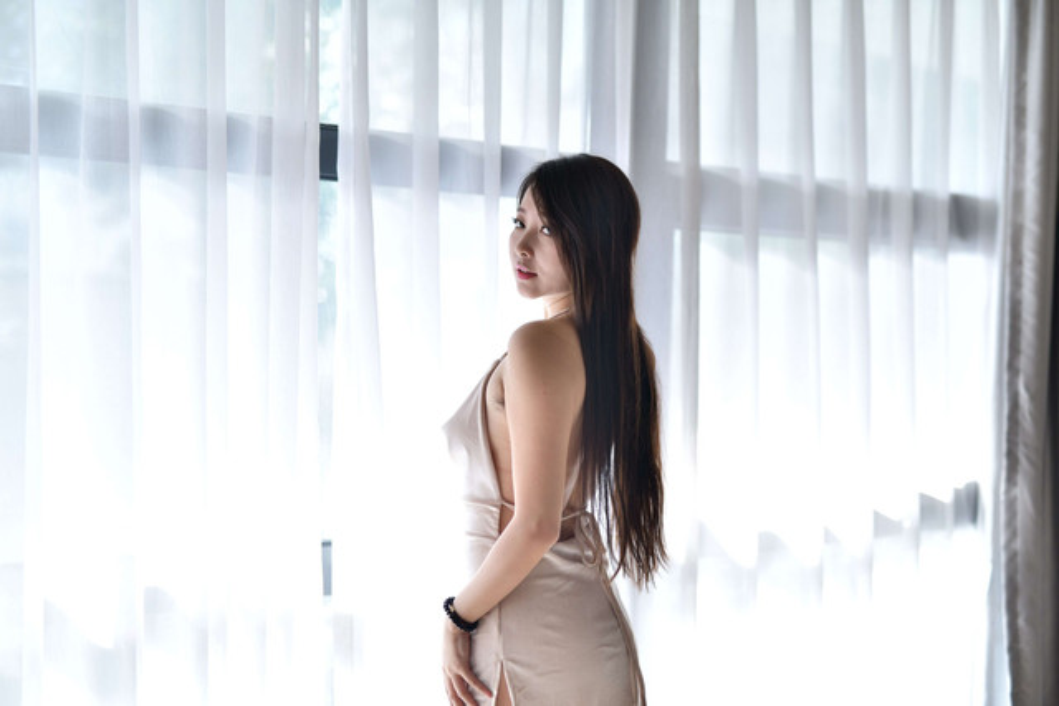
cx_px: 530
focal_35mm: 50
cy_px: 353
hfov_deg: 39.6
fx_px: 1471
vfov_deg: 27.0
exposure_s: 1/200
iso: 250
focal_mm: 50
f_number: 1.8
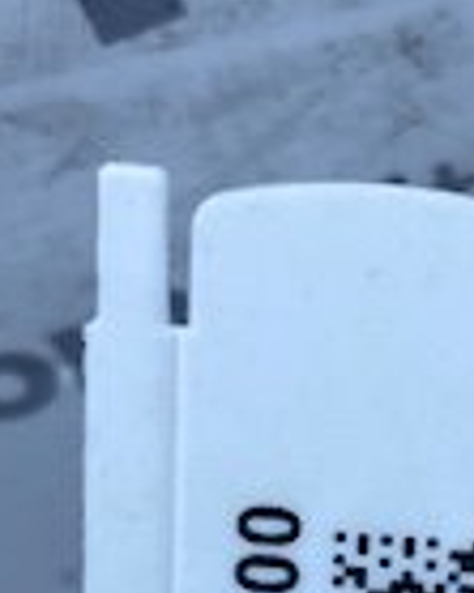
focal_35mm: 117
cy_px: 717
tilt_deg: -58.2
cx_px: 564
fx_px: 2054
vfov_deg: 15.8
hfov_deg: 12.8
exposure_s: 1/711
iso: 32
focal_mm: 4.25
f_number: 1.8
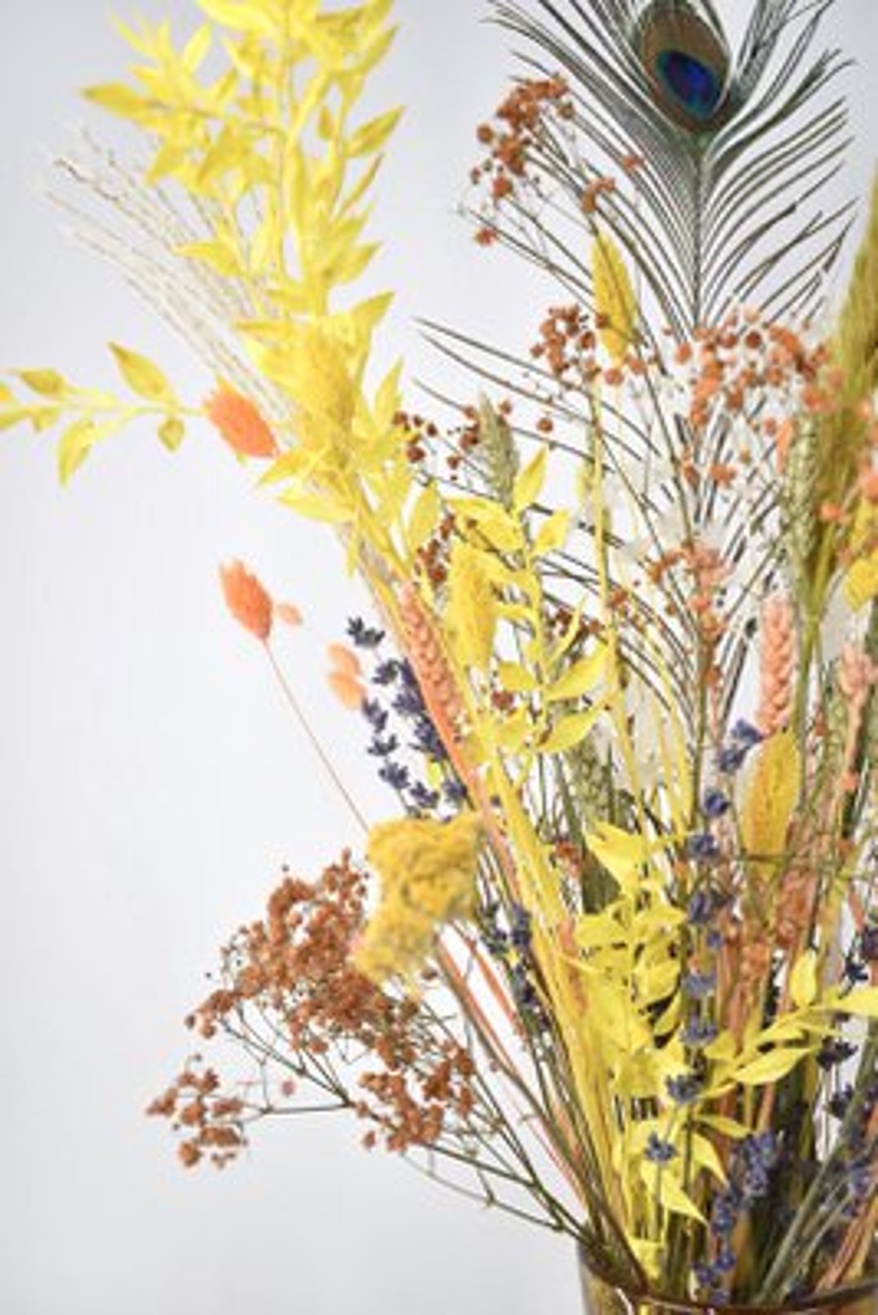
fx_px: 1206
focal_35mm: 33
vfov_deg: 57.2
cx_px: 439
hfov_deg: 40.0
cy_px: 658
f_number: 4.5
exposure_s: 1/80
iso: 100
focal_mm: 22
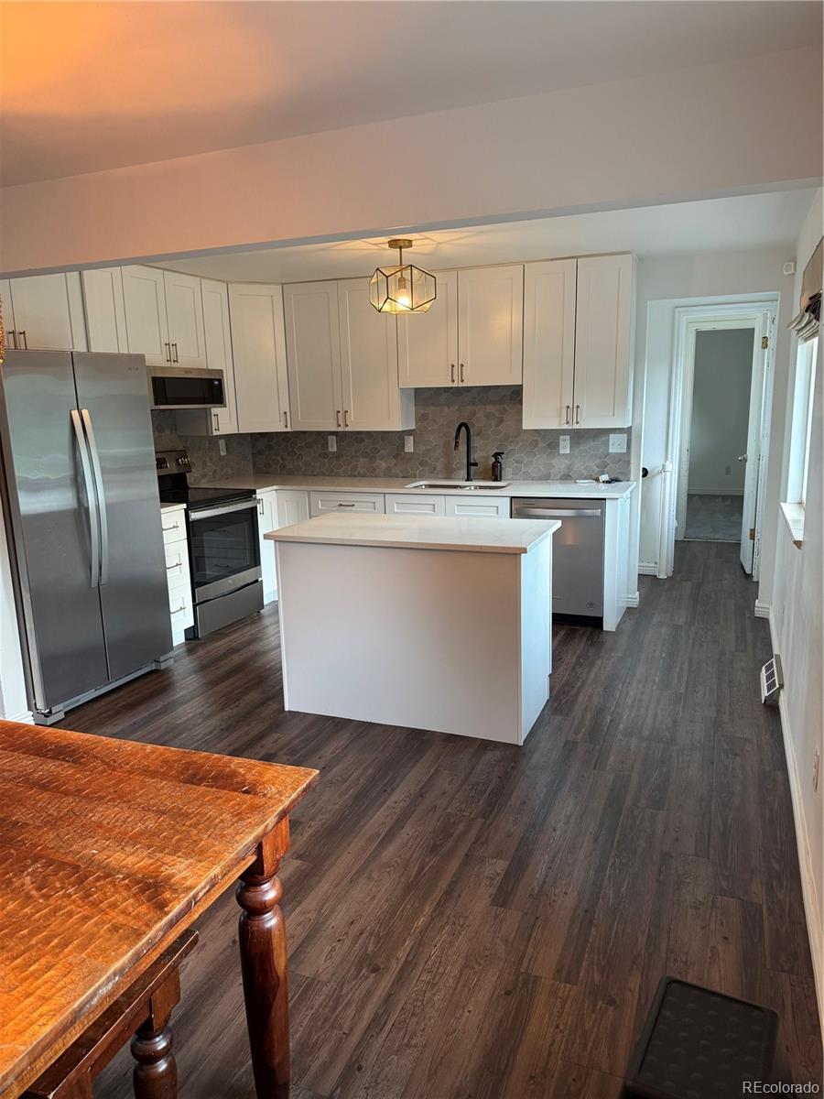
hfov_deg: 56.8
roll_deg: +1.3
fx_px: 762
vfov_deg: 71.6
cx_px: 412
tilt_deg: -10.8
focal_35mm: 24
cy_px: 550
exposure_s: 1/60
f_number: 1.78
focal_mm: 6.76
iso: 160
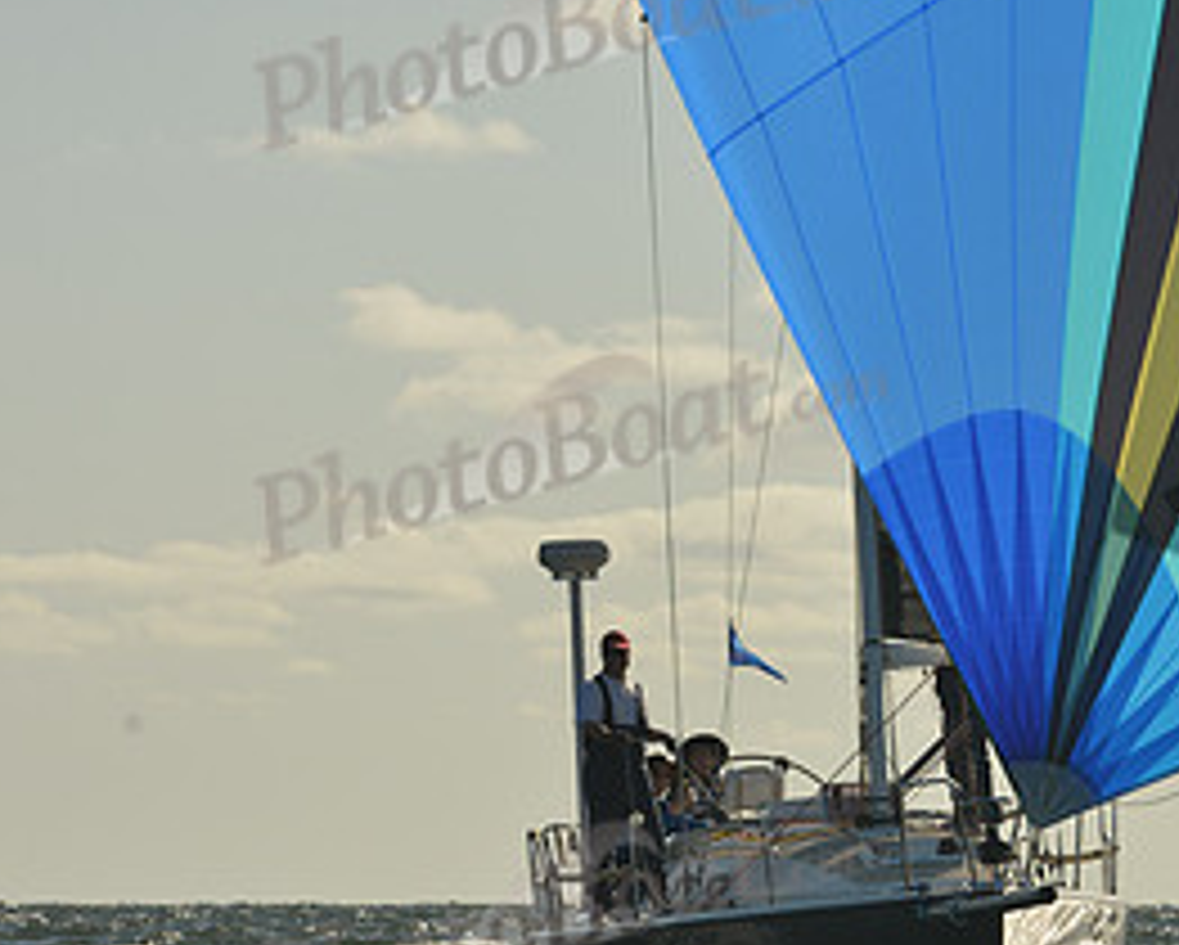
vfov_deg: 3.7
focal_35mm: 415
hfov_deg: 4.7
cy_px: 619
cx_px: 1125
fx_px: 14492
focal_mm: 200
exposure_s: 1/1250
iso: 320
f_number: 9
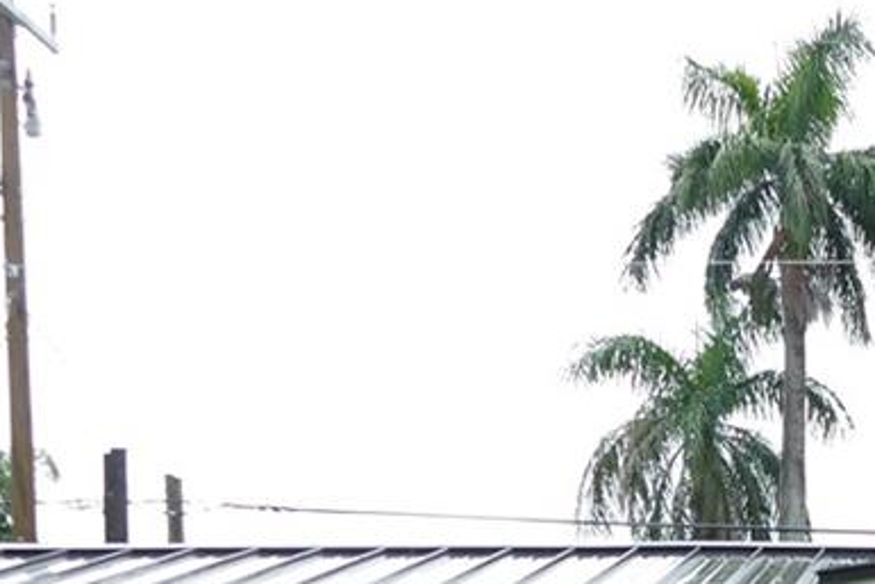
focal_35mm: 137
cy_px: 1125
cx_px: 1320
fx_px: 3331
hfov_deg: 14.0
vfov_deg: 9.4
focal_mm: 11.86
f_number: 3
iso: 125
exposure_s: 1/160
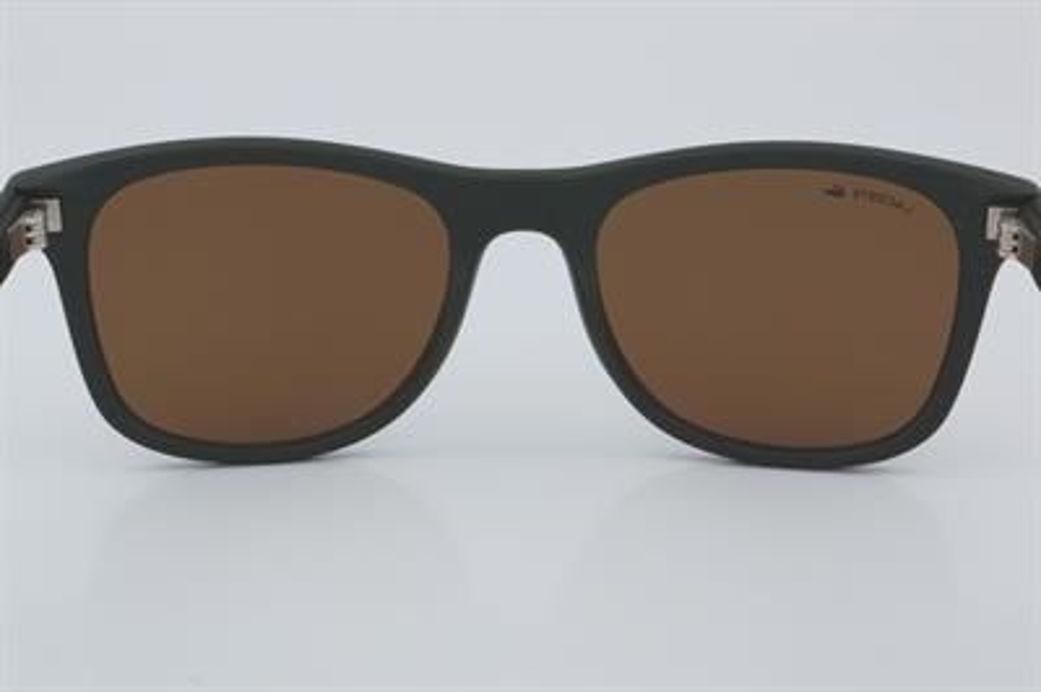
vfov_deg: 16.5
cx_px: 520
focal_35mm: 82
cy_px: 346
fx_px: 2384
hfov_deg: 24.6
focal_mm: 55
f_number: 32
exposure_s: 1/4
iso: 100
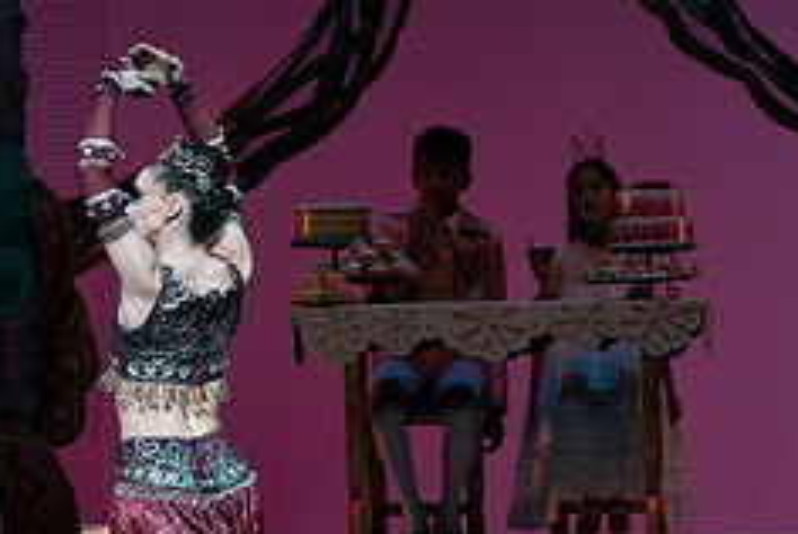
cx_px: 189
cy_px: 302
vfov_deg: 2.8
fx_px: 10897
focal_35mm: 491
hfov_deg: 4.2
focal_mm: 200
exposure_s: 1/320
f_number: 5.6
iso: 3200
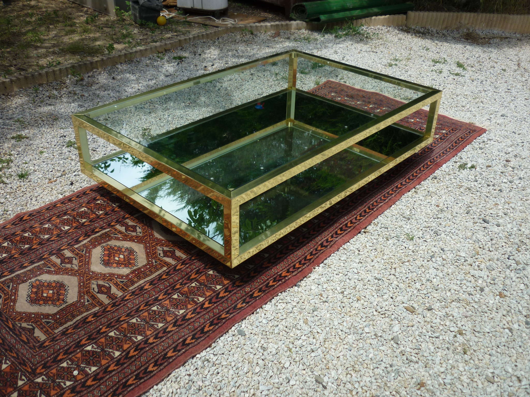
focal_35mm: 33
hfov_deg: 55.4
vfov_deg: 42.9
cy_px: 198
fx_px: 505
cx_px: 265
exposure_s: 1/800
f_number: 2.8
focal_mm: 5.5
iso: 80
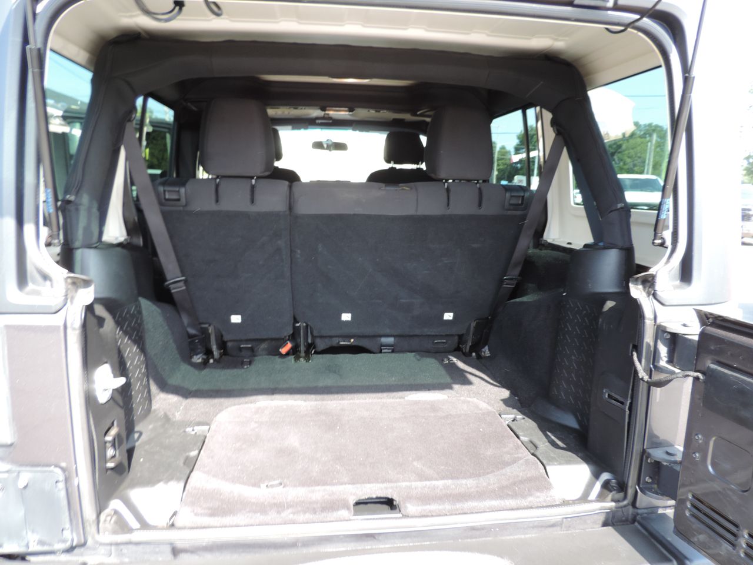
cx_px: 376
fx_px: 522
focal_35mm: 24
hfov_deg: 71.6
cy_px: 282
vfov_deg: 56.8
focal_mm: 4.3
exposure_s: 1/50
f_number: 3
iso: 80
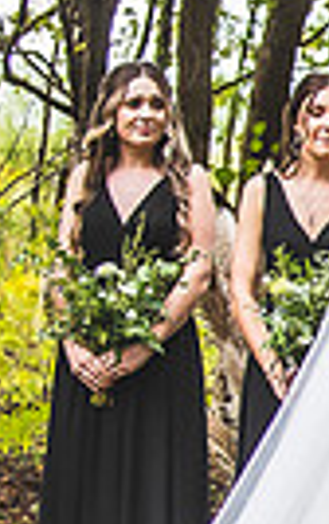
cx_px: 1093
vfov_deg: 6.1
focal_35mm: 345
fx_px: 4939
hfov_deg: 3.7
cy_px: 319
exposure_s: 1/640
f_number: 2.8
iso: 500
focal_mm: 78
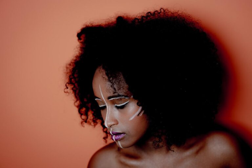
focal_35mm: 85
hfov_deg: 23.9
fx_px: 595
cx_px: 126
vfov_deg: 16.1
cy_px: 84
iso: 100
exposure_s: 1/200
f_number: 2.8
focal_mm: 85
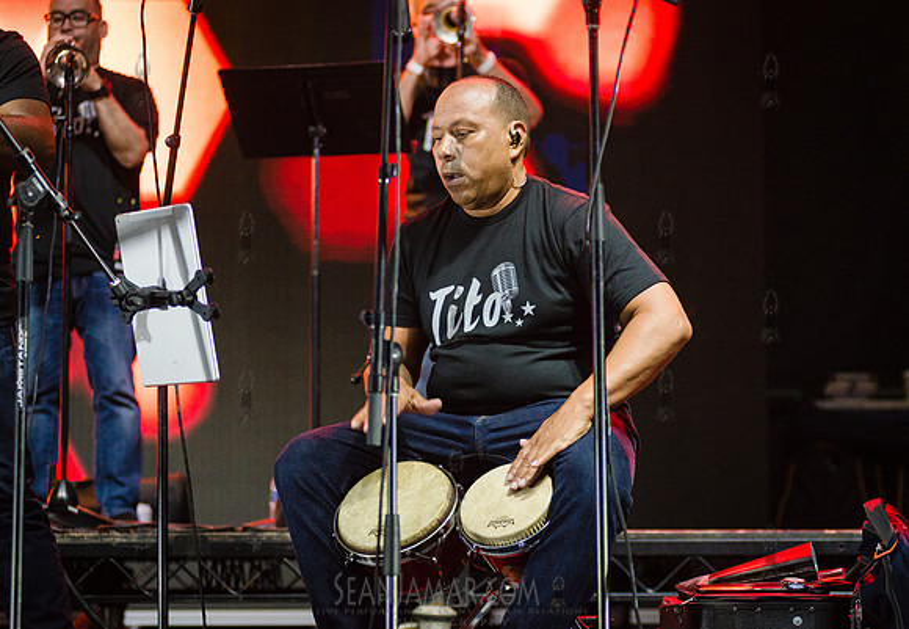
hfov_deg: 22.4
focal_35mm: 90
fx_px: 2295
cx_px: 475
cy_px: 284
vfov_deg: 15.6
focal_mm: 80
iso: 3200
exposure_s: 1/250
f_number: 3.5
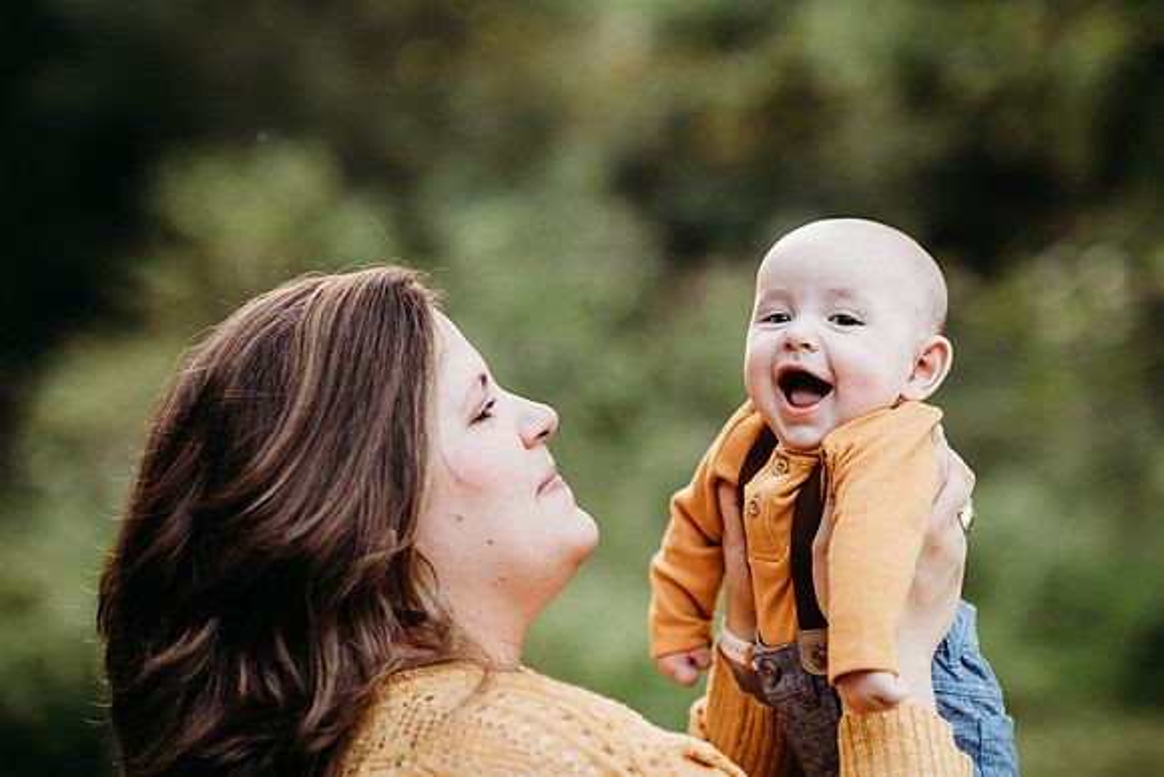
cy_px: 388
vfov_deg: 16.1
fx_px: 2749
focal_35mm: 85
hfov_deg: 23.9
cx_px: 582
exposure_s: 1/200
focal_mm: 85
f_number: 2.2
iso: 320
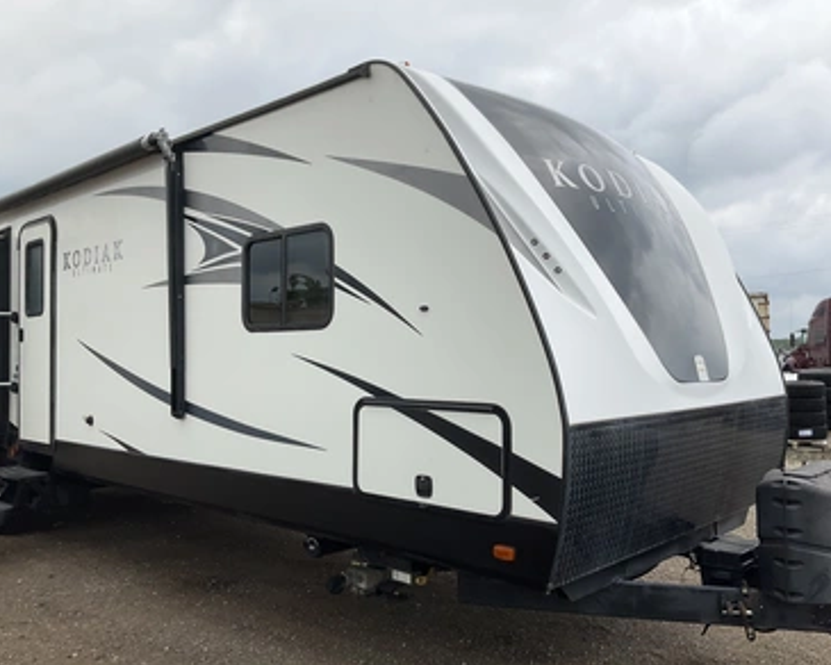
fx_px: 762
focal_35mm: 31
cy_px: 335
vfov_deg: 47.1
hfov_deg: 57.1
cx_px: 451
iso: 25
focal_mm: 3
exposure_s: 1/1342
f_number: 1.8
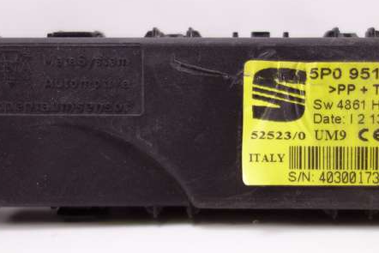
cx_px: 217
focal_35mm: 52
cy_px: 126
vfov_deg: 26.0
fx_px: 548
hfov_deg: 38.1
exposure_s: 1/100
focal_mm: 10.4
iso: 125
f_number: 1.8
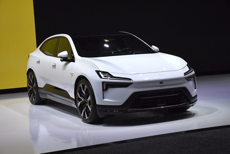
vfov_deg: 18.9
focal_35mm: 72
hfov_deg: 28.1
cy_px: 77
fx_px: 460
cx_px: 115
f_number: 5
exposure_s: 1/5000
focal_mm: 48
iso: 2500
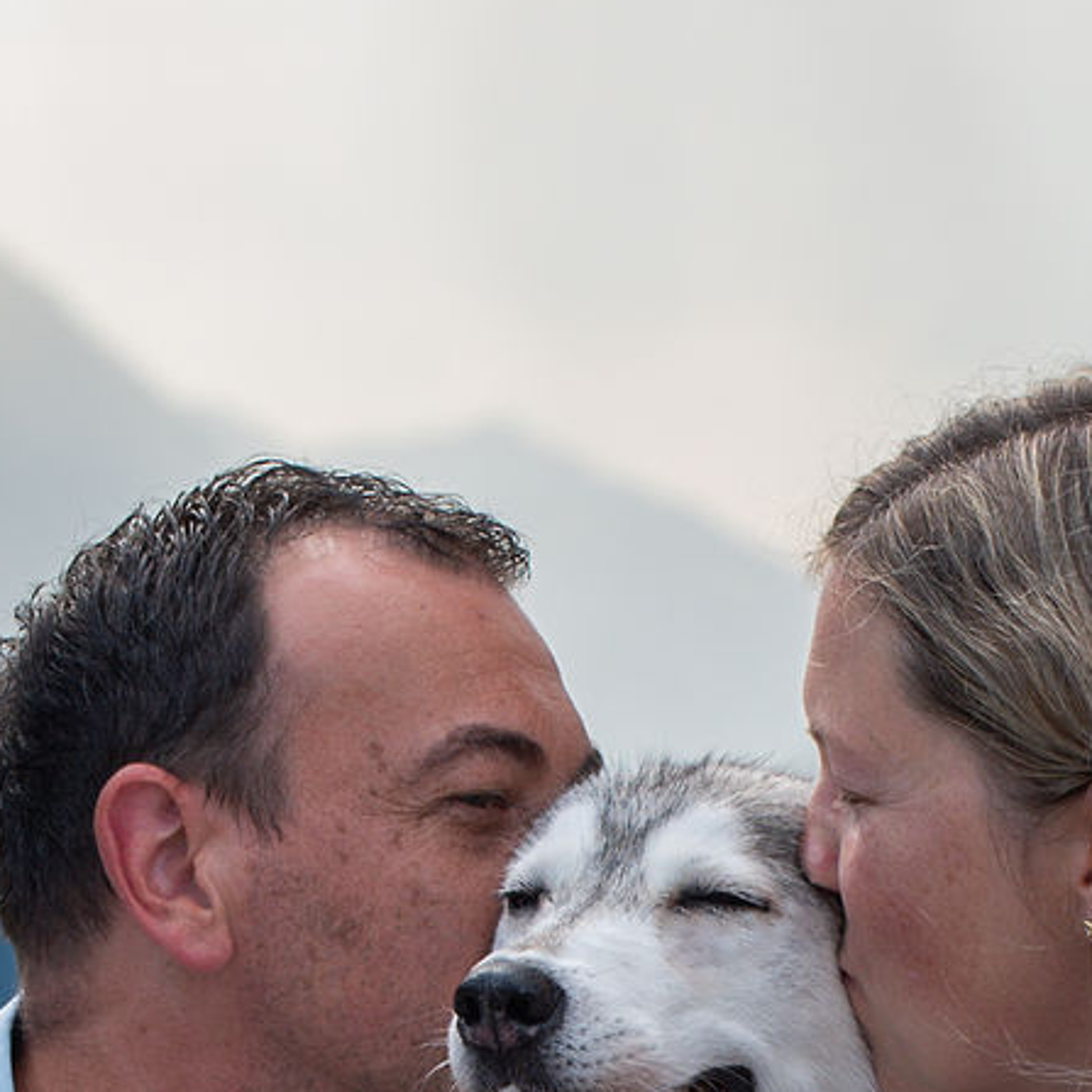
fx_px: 14062
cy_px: 1317
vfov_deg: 4.4
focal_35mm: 394
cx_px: 945
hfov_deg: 4.4
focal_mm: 90
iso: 200
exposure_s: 1/250
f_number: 8
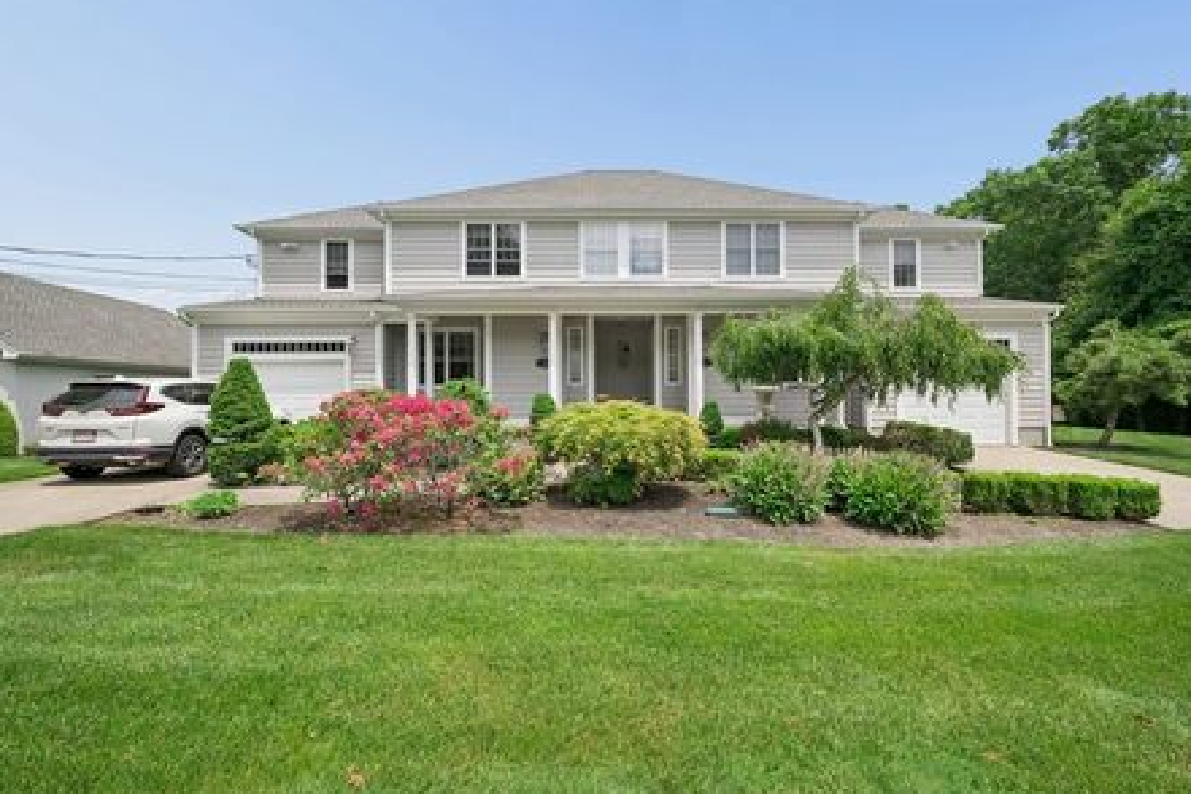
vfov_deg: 70.4
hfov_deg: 93.2
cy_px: 390
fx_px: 562
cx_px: 624
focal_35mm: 17
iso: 400
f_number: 8
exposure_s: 1/1000
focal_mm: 15
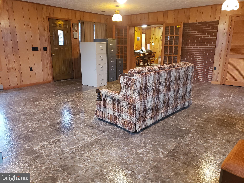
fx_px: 183
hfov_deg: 67.3
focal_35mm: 26
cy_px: 92
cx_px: 122
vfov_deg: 53.1
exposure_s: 1/20
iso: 250
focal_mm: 4.3
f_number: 1.5
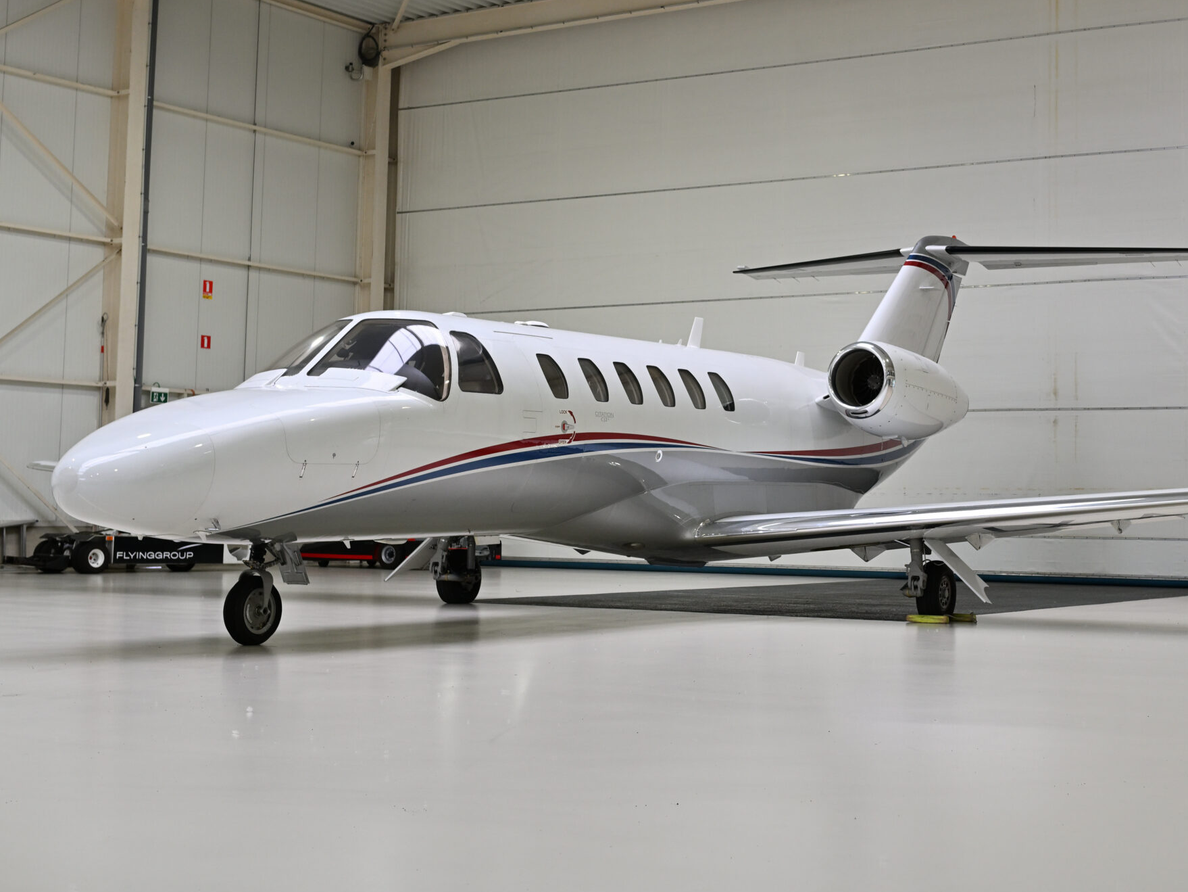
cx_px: 816
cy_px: 321
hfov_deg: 34.0
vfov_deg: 26.0
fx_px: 1922
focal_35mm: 56
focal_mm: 40
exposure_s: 1/200
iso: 800
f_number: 5
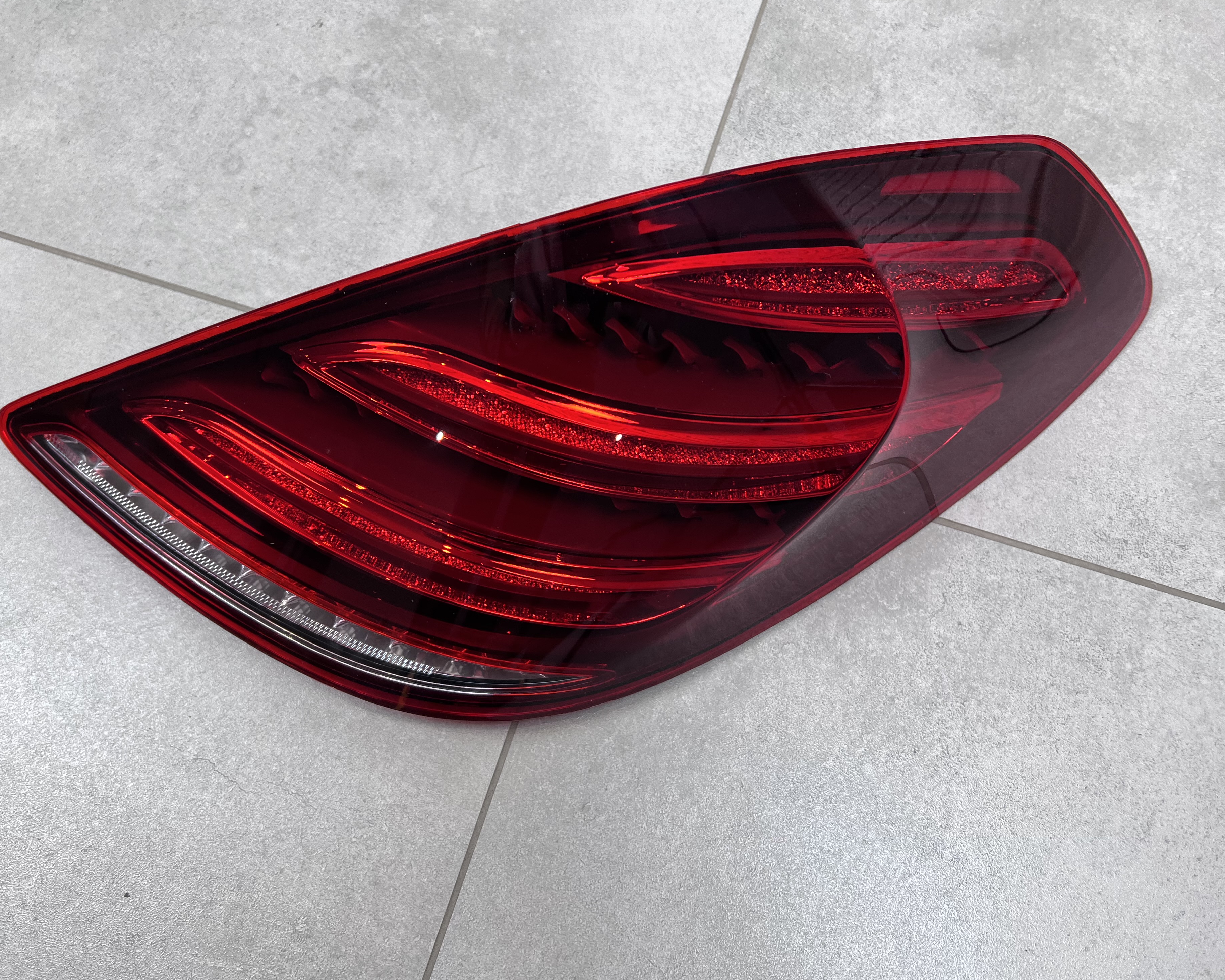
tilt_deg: -70.1
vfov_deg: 51.5
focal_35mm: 28
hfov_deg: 62.2
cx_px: 588
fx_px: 1015
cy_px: 486
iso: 80
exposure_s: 1/100
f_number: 1.5
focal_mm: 5.7
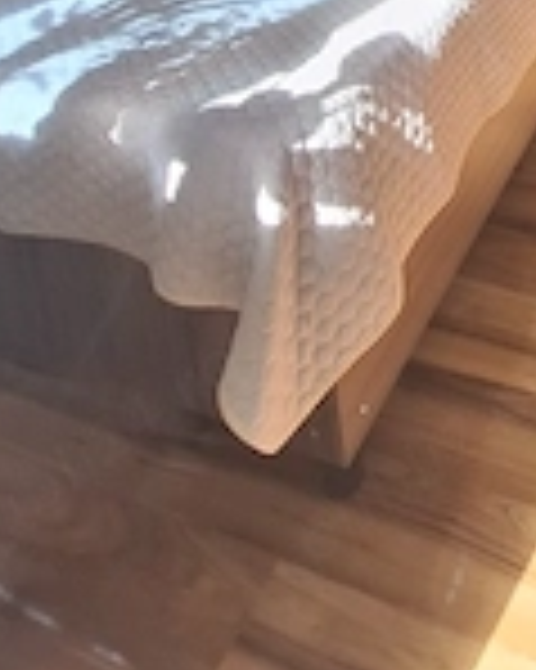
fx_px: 675
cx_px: 531
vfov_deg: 36.0
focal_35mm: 34
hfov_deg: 38.6
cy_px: -193
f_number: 2.2
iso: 40
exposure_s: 1/100
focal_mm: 1.74
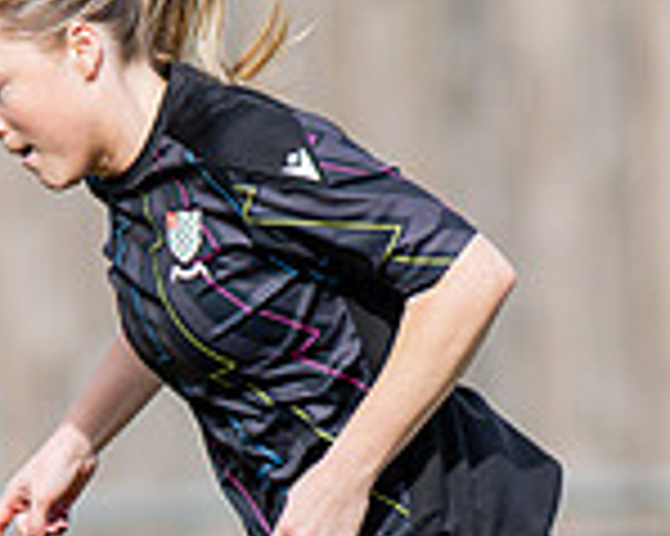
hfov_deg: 0.8
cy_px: 494
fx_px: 46846
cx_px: -83
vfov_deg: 0.7
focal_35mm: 2364
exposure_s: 1/1600
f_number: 2.8
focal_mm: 300
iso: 125
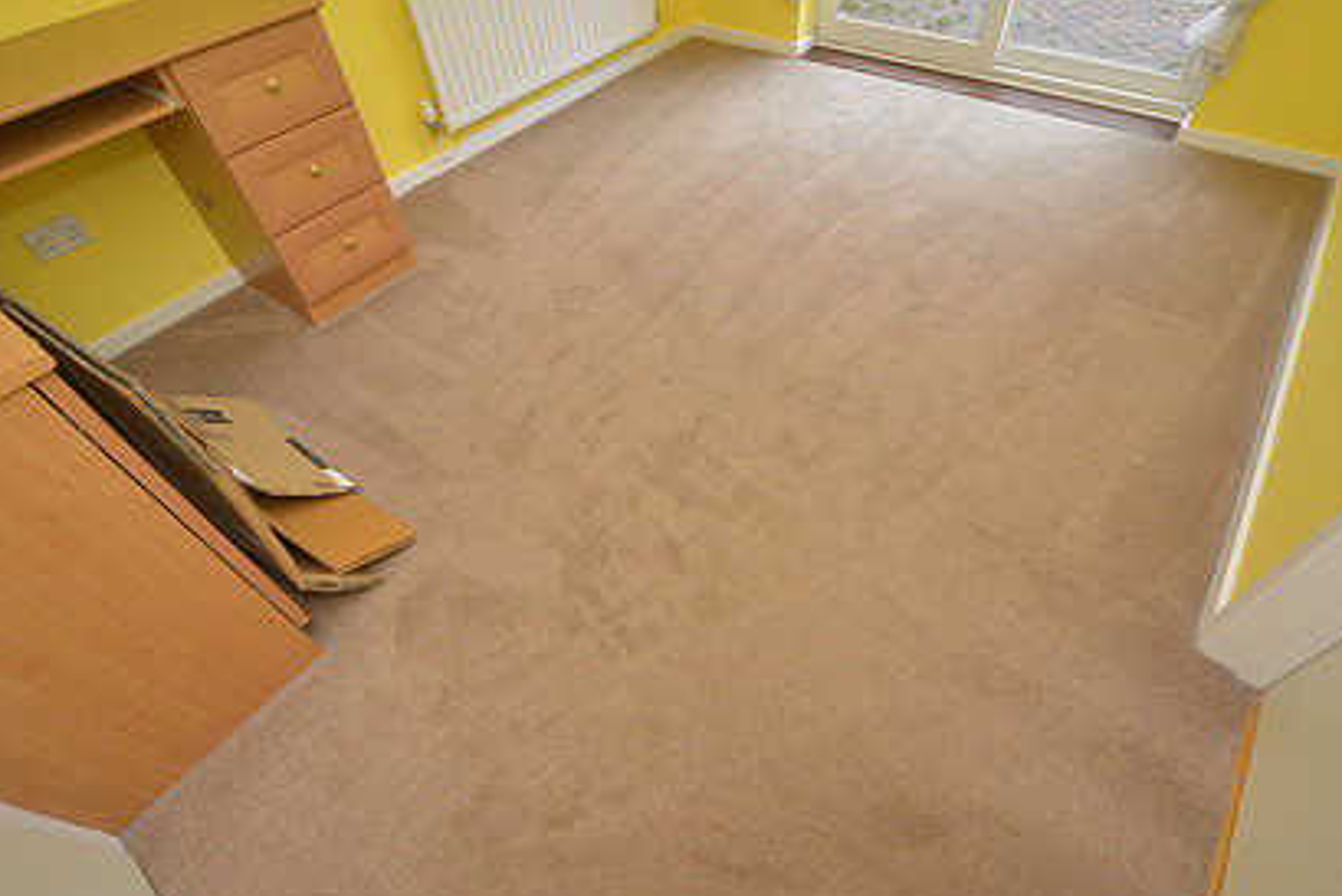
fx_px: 634
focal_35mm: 17
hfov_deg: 93.2
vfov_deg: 70.2
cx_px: 686
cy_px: 501
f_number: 5.6
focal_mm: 12
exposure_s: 1/30
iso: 500
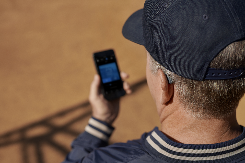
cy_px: 82
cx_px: 122
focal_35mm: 50
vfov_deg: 27.0
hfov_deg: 39.6
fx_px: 340
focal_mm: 50
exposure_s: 1/1000
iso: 100
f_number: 4
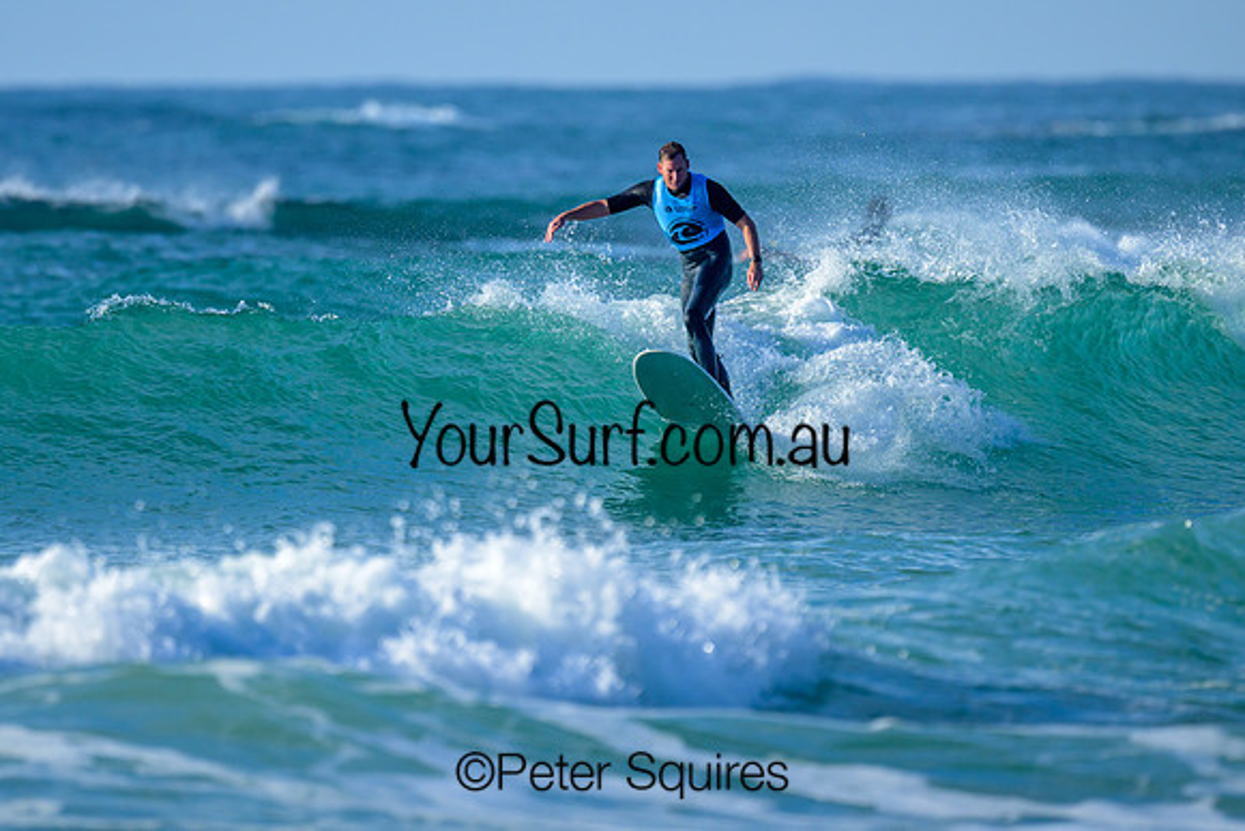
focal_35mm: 1100
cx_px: 491
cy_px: 361
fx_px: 38048
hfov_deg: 1.9
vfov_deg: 1.3
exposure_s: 1/2000
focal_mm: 800
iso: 320
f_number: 6.3
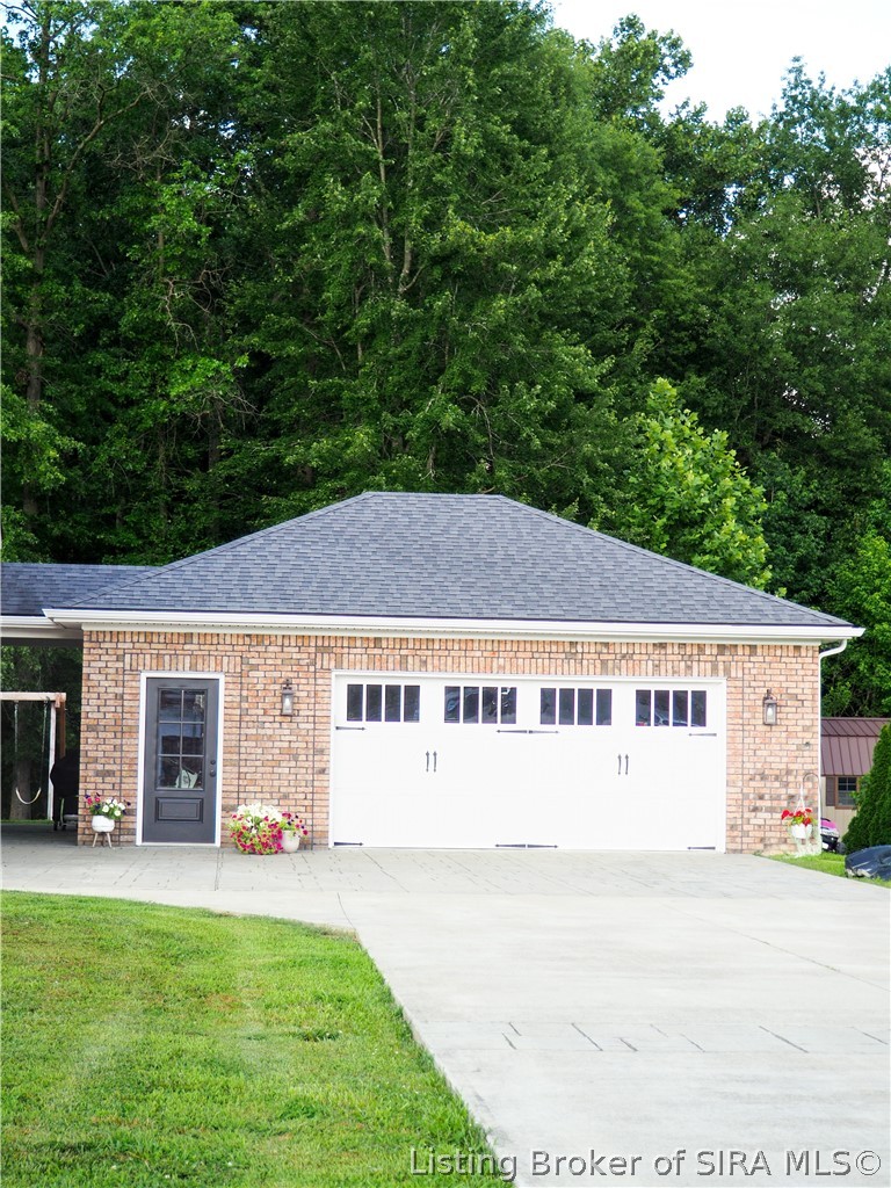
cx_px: 446
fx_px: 2059
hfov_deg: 24.4
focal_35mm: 60
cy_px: 594
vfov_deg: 32.2
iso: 200
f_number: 5
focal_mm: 30
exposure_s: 1/250
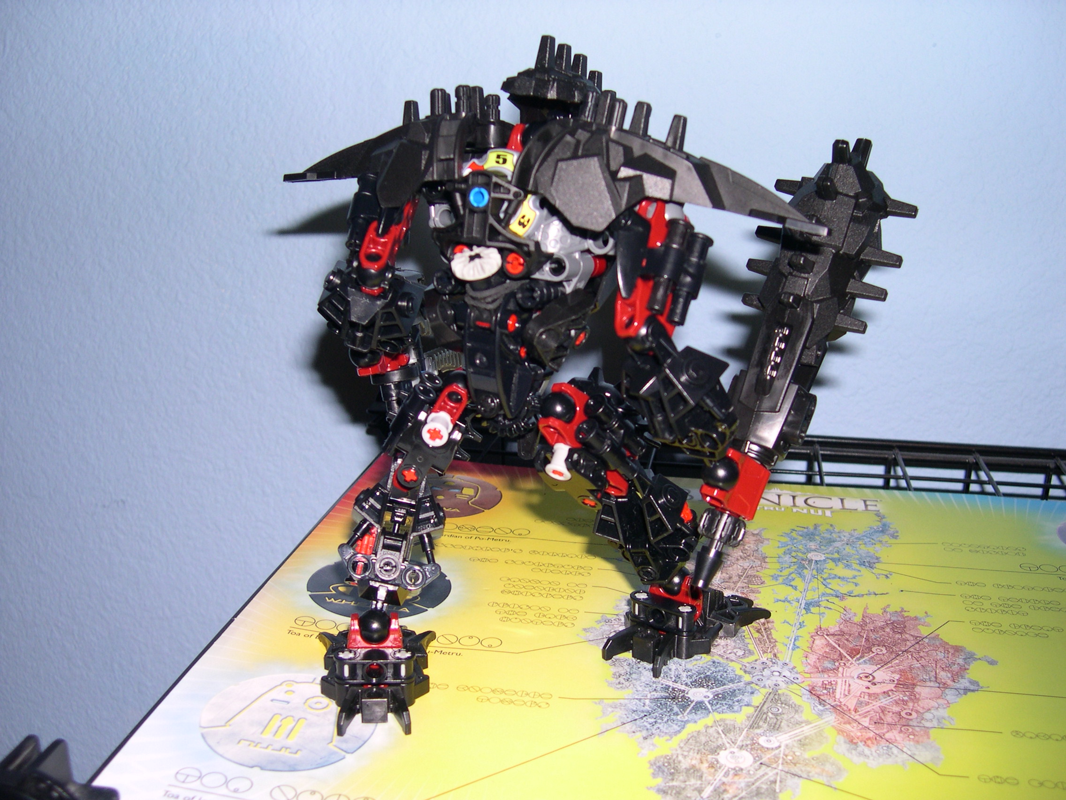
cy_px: 400
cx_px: 533
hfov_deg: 49.0
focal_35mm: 38
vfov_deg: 37.7
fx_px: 1170
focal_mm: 8
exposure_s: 1/60
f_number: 2.8
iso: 100
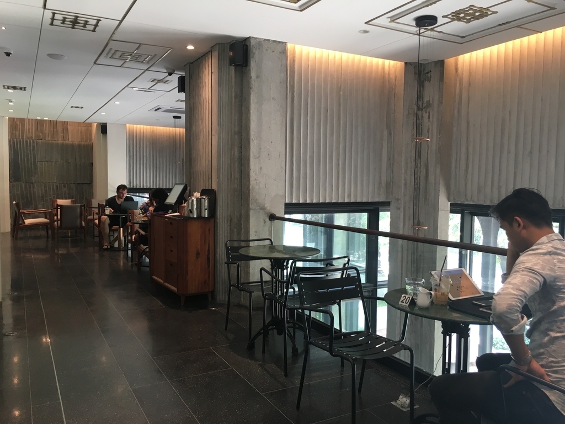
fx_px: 473
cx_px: 282
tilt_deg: -4.1
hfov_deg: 61.7
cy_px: 212
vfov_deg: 48.2
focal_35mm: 29
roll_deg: +0.0
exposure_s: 1/33
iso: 64
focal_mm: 4.15
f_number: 2.2
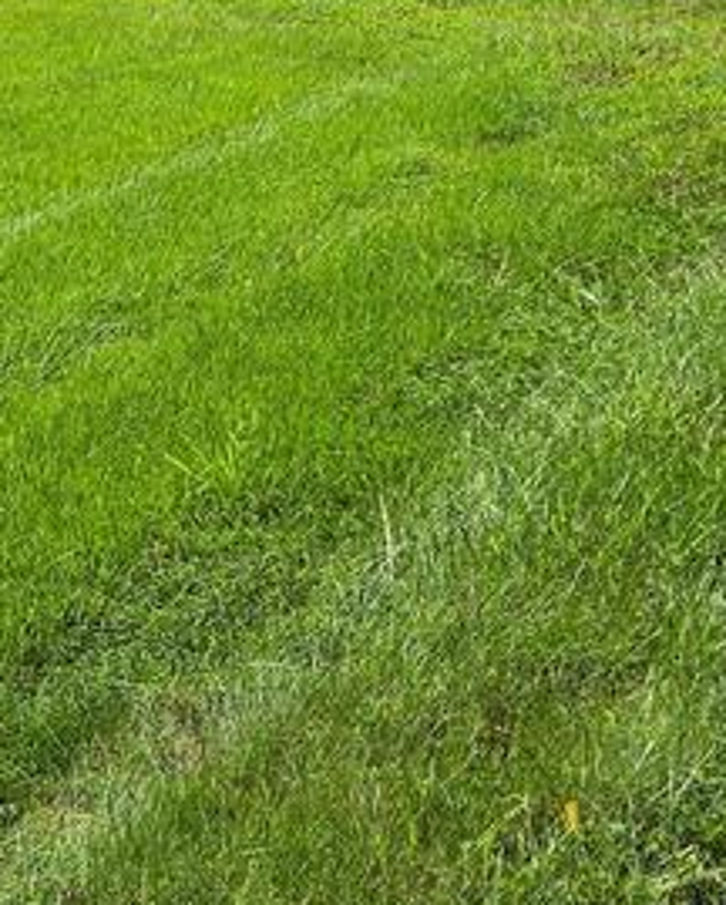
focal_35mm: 90
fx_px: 2412
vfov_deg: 20.3
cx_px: 111
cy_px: -94
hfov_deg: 16.9
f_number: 1.8
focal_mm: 5.4
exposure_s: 1/5977
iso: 80
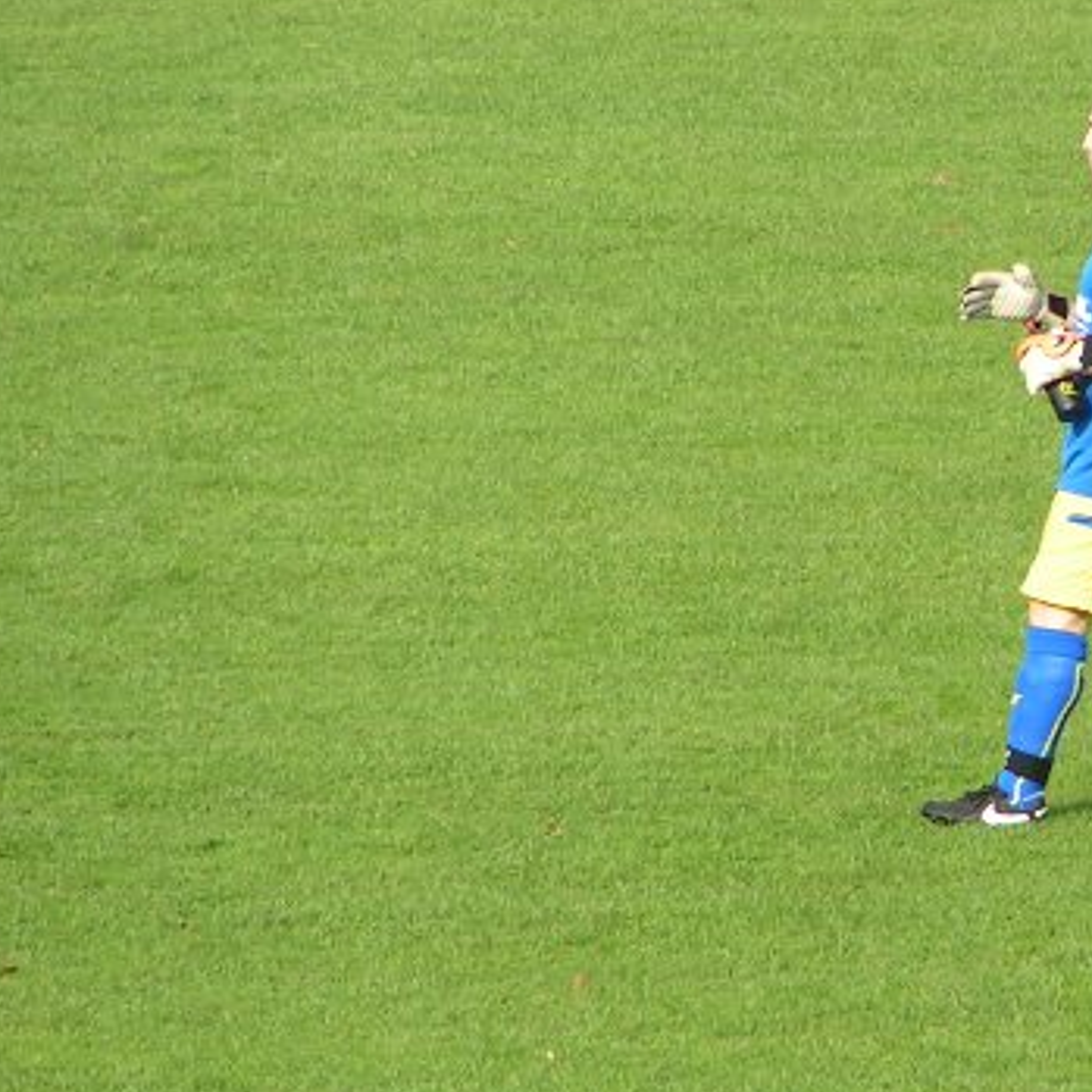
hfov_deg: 2.3
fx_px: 27482
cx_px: 1101
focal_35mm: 770
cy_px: 472
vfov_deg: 2.3
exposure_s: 1/320
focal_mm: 58
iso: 50
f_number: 4.5
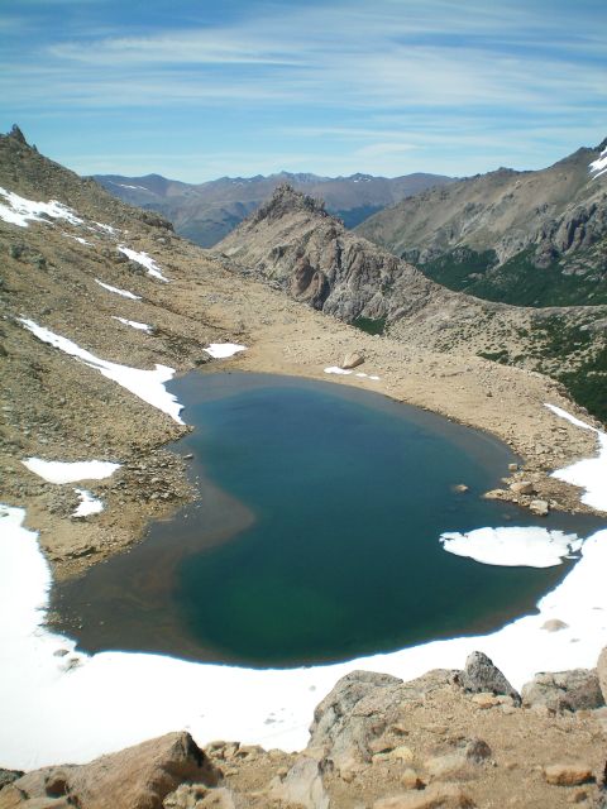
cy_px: 404
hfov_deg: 37.7
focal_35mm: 38
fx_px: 888
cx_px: 304
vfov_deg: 49.0
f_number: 4.6
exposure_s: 1/800
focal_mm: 6.3
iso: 64
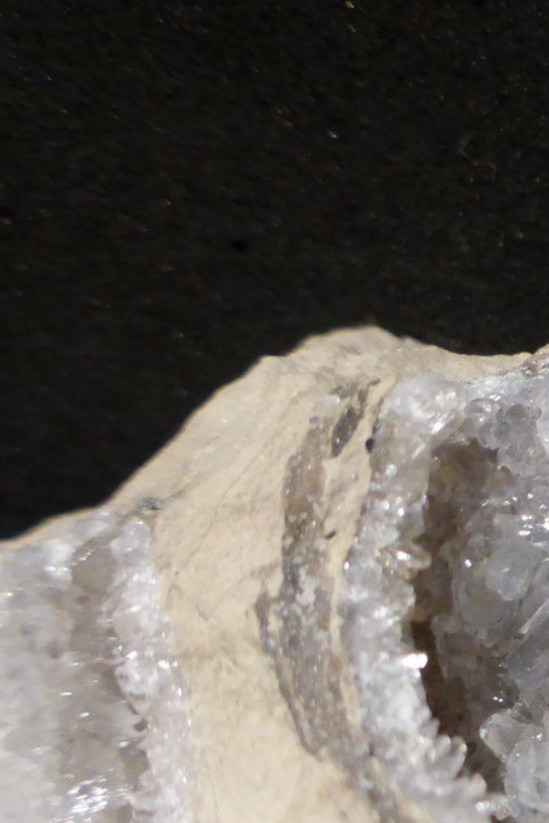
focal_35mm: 134
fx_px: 3063
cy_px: 554
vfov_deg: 15.3
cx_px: 994
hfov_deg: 9.7
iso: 400
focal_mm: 9
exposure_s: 1/40
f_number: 4.4
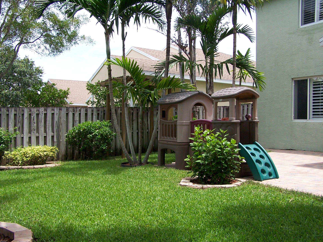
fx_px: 355
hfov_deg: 49.0
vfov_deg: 37.7
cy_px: 121
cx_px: 162
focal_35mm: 38
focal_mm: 6.3
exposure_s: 1/350
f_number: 4
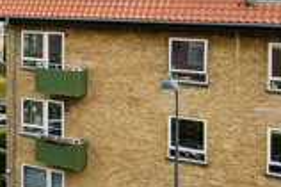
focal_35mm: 81
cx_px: -286
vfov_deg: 16.4
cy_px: -15
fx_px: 632
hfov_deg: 17.5
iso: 400
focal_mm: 16
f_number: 6.3
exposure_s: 1/640
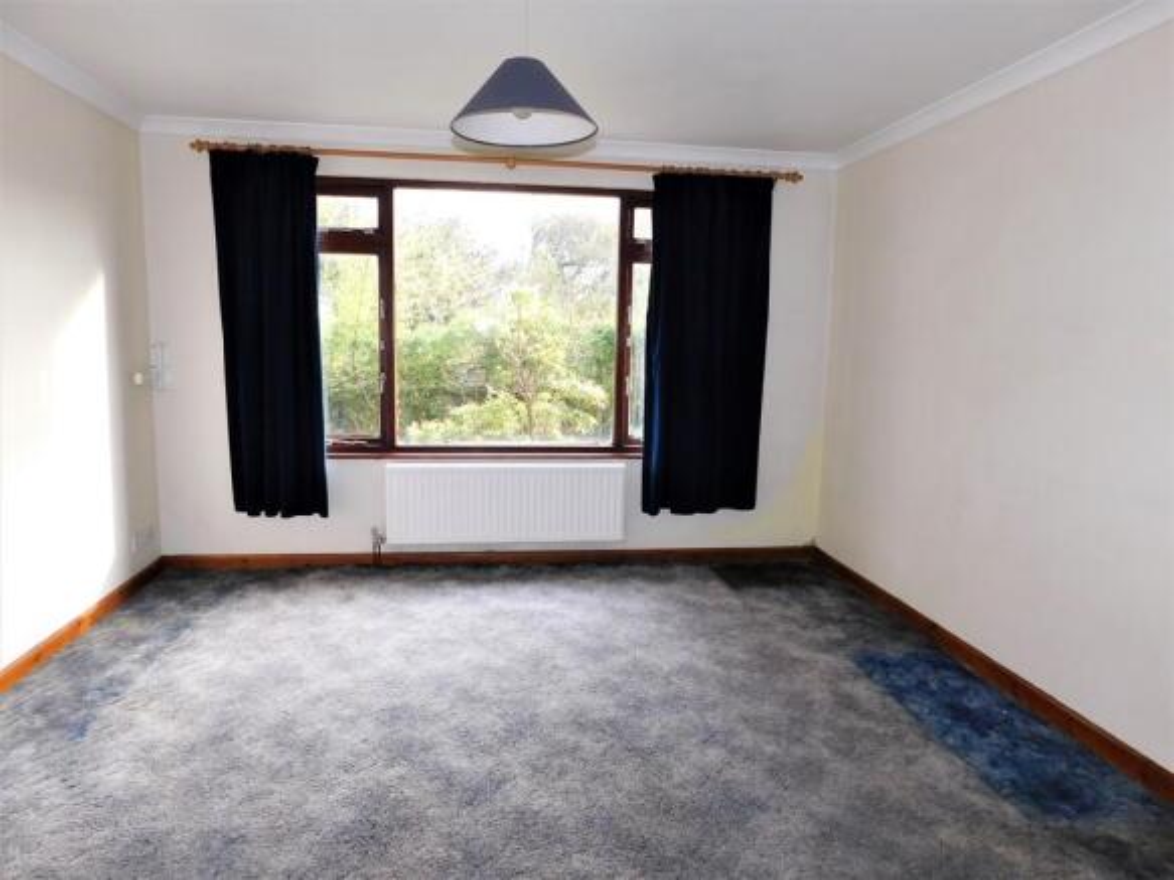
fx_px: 780
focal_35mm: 23
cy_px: 440
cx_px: 587
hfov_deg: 73.9
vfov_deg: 58.9
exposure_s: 1/30
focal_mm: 4
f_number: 3
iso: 140
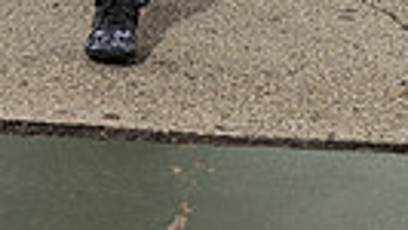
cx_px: 215
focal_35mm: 216
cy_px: -368
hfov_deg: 10.0
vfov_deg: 5.4
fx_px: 2338
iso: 500
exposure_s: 1/250
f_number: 6.3
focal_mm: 61
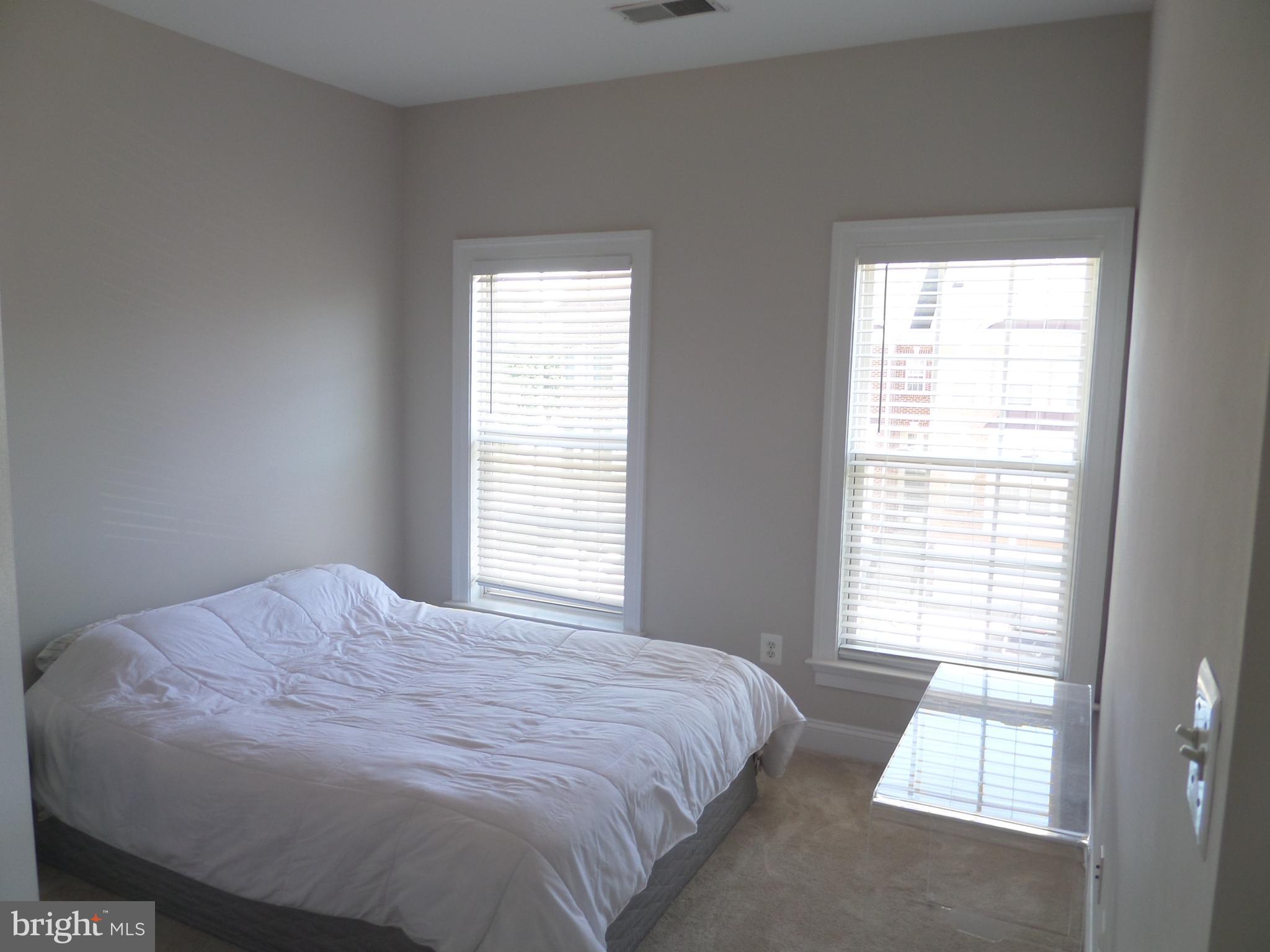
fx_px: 881
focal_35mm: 24
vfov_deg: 56.8
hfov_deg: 71.6
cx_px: 635
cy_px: 476
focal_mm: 4
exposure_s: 1/45
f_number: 3.2
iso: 100
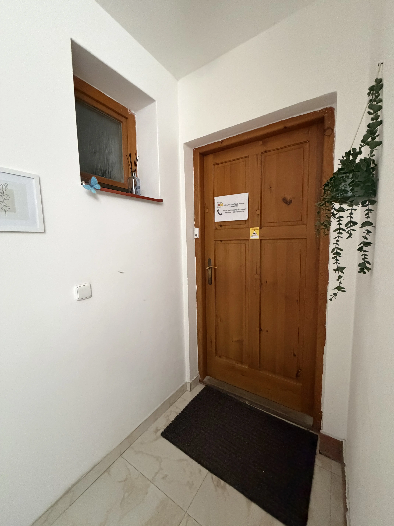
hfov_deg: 85.7
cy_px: 263
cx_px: 197
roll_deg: +1.1
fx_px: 212
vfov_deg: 102.1
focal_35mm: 14
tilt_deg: -4.4
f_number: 2.2
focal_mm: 2.22
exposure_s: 1/60
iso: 1000
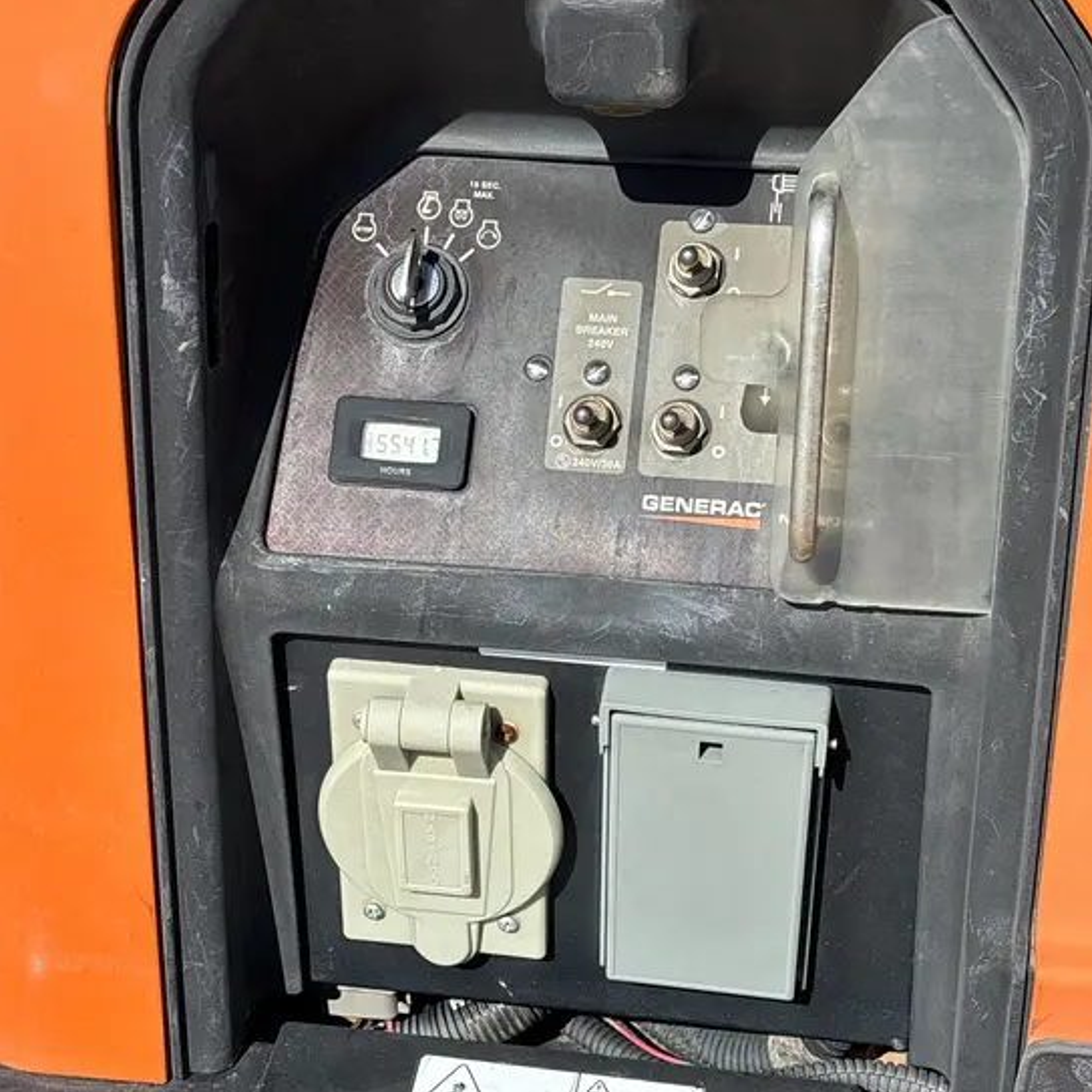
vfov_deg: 27.7
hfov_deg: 27.7
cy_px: 592
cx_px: 551
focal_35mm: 62
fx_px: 2213
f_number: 1.6
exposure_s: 1/3413
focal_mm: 5.96
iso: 40
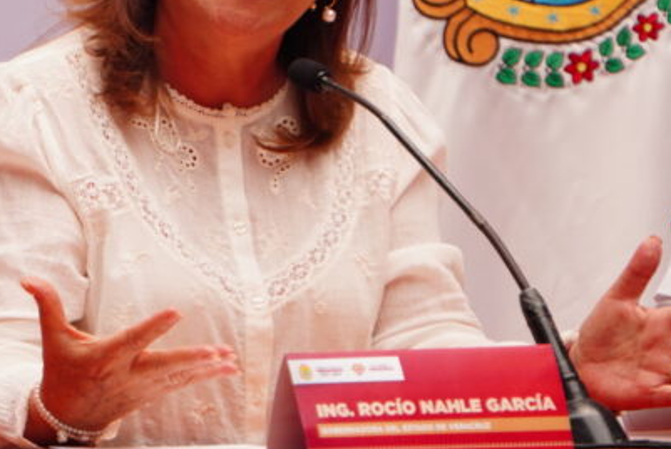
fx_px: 11247
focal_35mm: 603
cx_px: 181
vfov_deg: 2.3
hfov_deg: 3.4
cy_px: 49
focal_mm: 210
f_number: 6.3
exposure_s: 1/250
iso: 320
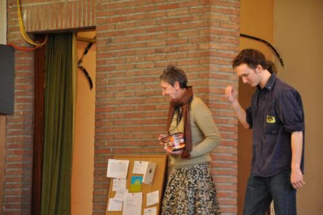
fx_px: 1411
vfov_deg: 8.7
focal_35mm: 158
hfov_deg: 13.1
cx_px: 162
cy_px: 108
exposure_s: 1/60
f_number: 5.6
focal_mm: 105
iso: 1600
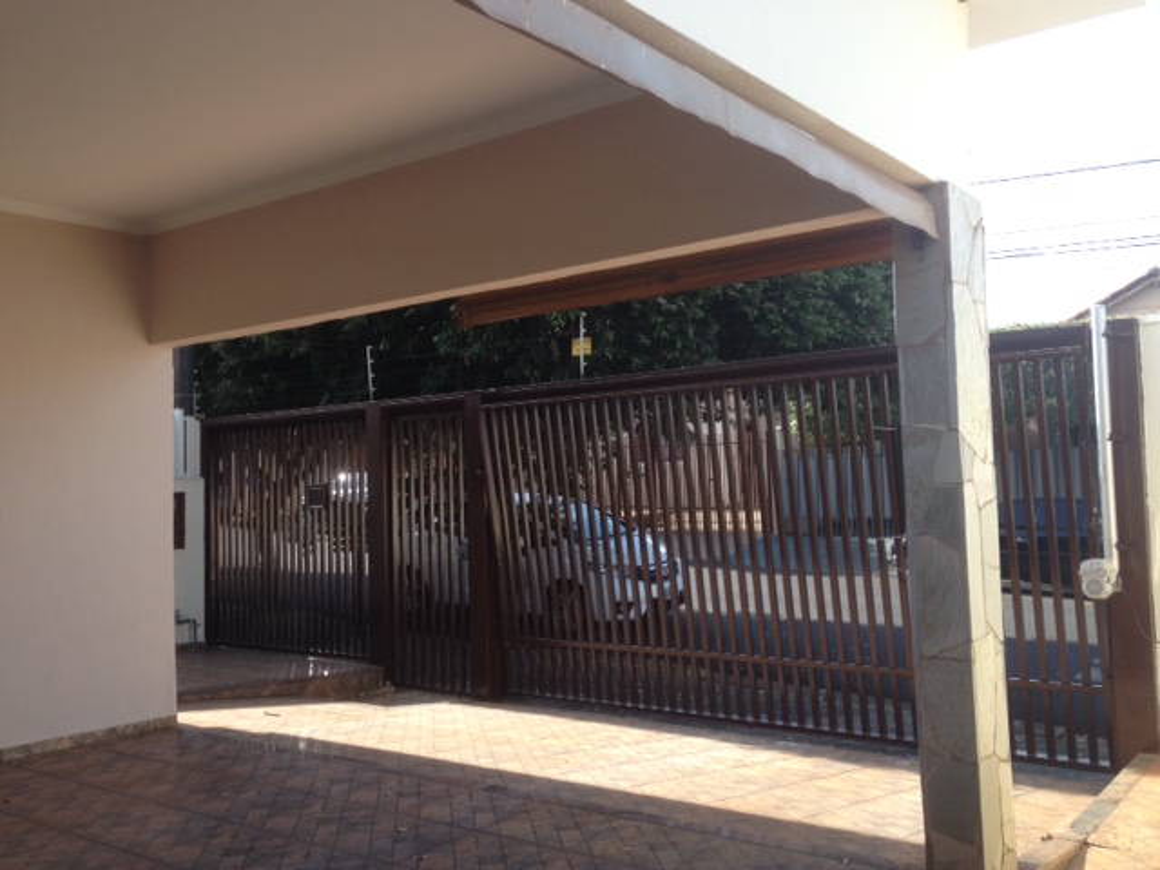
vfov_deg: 40.7
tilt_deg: +0.7
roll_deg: +1.3
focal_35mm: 35
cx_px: 580
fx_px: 1173
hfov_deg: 52.6
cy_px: 435
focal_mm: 4.28
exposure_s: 1/386
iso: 50
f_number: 2.4
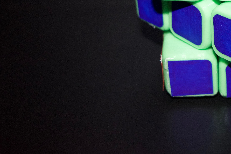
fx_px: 590
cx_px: 239
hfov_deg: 21.3
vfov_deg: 14.6
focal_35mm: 92
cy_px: -2
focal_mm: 28
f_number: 4.2
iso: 800
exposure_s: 1/80
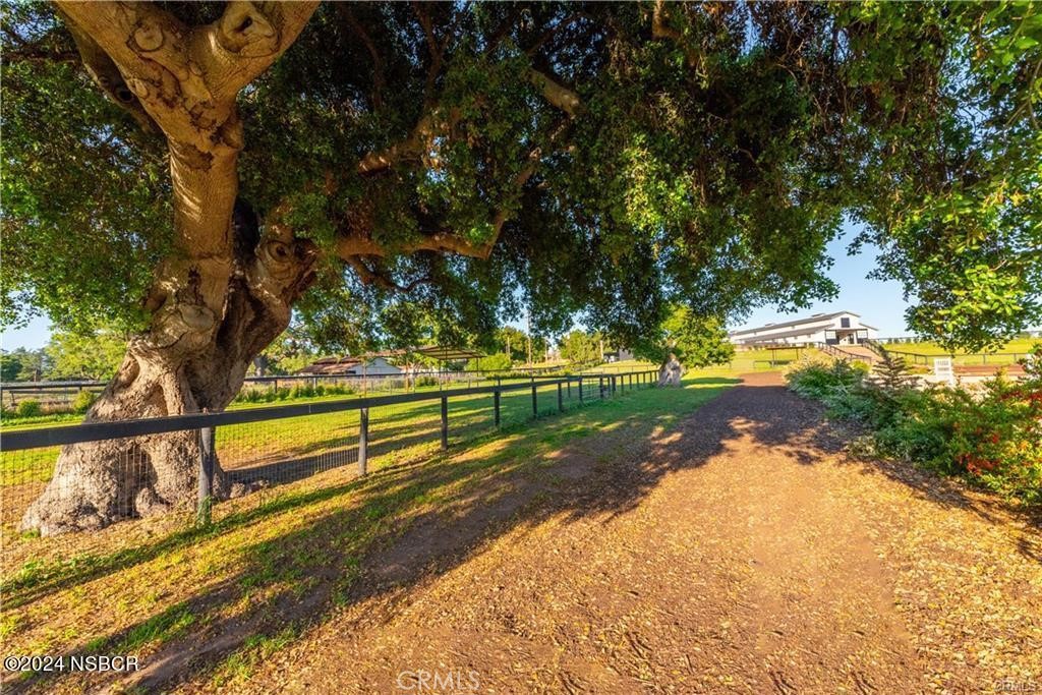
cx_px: 521
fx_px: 405
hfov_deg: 104.2
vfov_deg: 81.2
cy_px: 348
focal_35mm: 14
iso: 800
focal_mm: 14
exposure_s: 1/500
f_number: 11
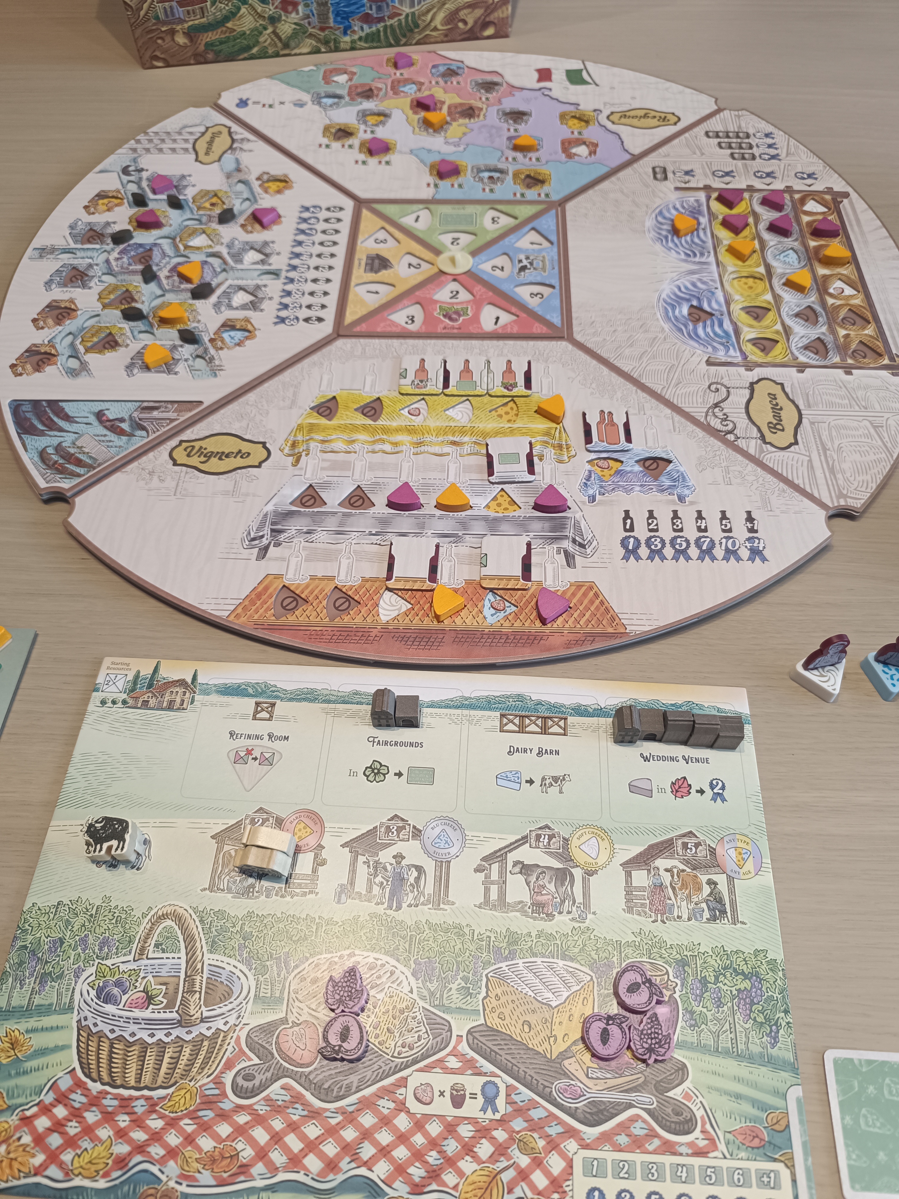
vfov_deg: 71.6
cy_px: 600
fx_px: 831
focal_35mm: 24
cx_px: 450
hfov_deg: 56.8
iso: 671
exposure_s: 1/100
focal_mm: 6.14
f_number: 1.65
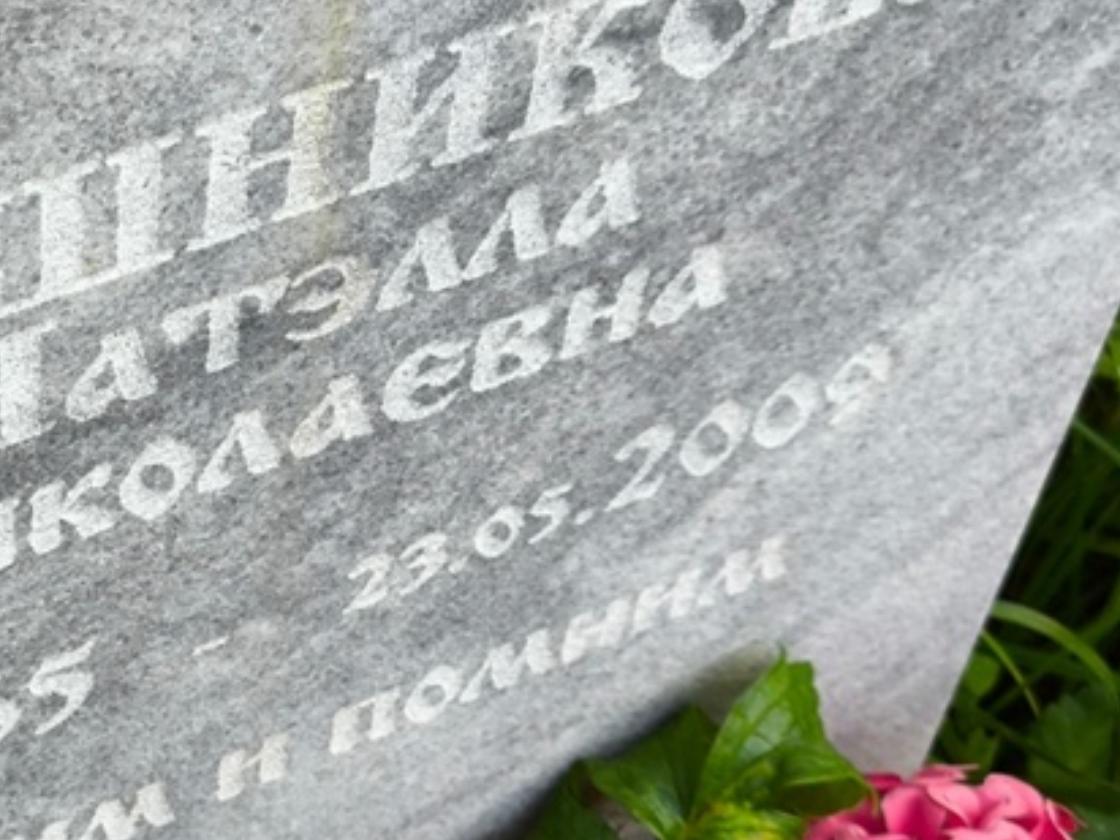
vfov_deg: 15.2
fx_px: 3138
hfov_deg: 19.9
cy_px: 511
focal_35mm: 97
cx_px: 116
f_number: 1.7
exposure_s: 1/163
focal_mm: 4.71
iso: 50
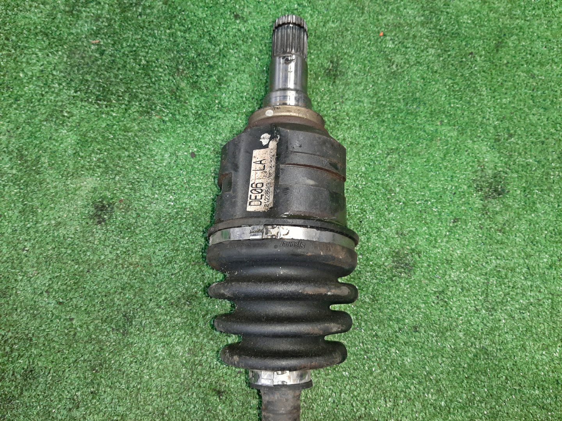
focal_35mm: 26
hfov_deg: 67.3
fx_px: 422
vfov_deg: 53.1
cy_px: 210
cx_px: 281
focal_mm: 3.93
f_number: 1.7
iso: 246
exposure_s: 1/50
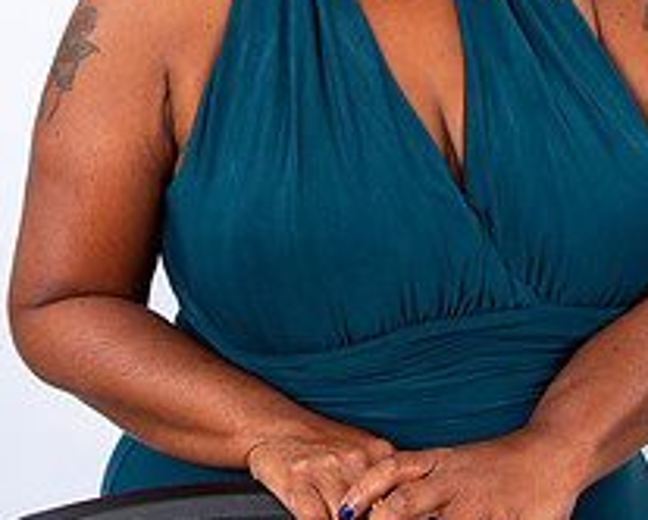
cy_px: -41
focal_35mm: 84
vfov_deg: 17.7
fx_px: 1612
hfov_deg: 22.7
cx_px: 304
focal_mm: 32
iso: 100
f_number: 8
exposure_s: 1/200
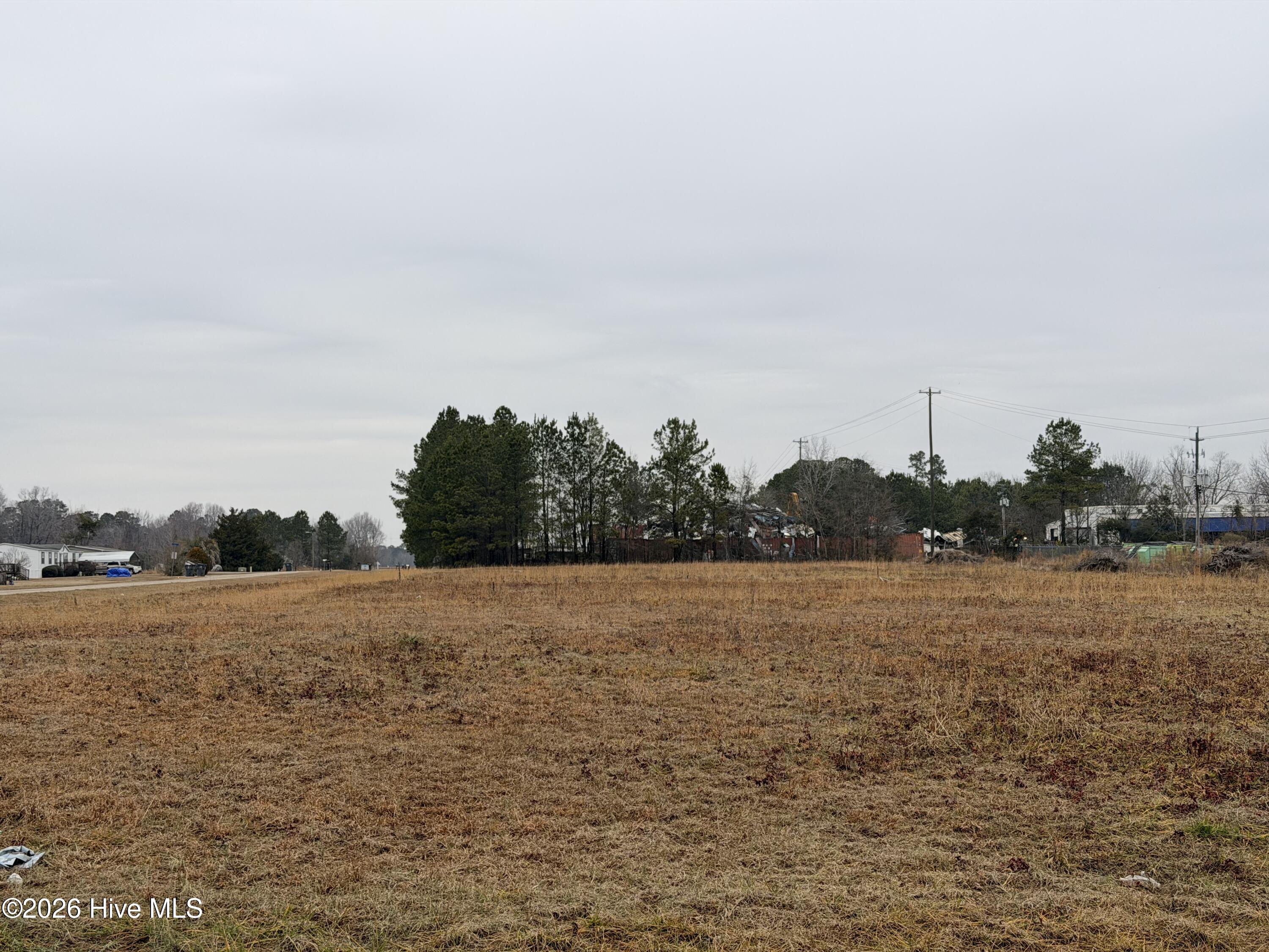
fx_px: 1760
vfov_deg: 30.3
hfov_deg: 39.7
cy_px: 476
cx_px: 634
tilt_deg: +2.9
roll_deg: +1.5
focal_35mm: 48
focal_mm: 6.76
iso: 64
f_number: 1.78
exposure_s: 1/2667
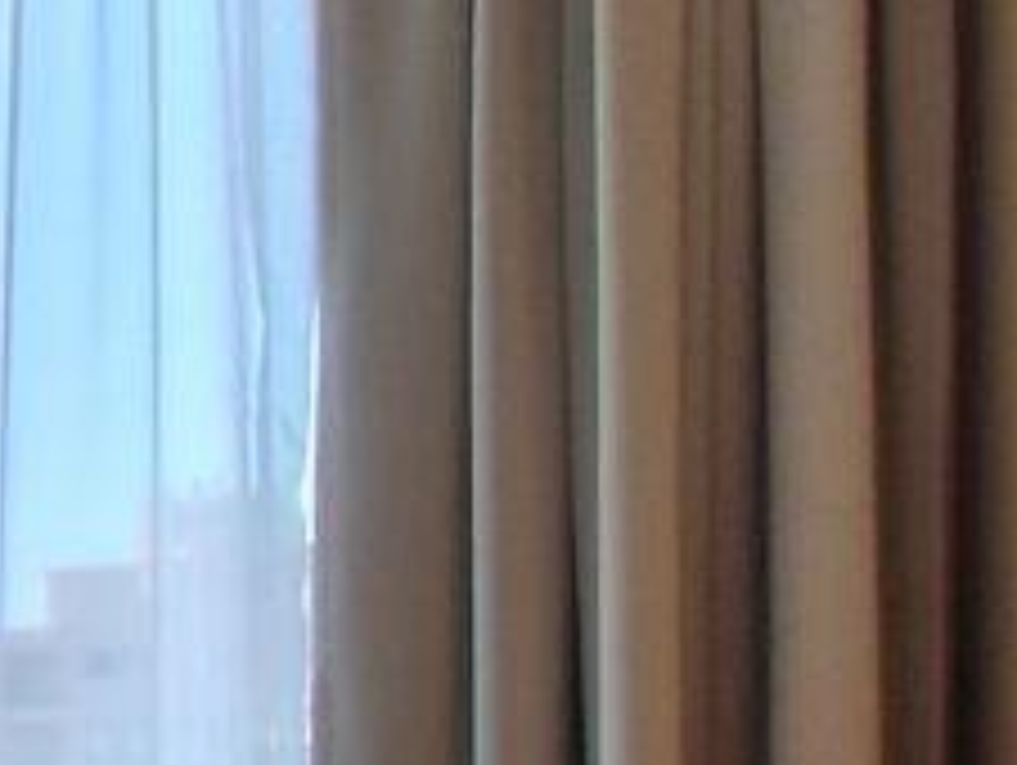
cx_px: -2110
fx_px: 2706
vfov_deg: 15.0
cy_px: 1112
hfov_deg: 11.2
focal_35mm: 92
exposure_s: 1/100
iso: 80
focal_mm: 2.2
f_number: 2.2
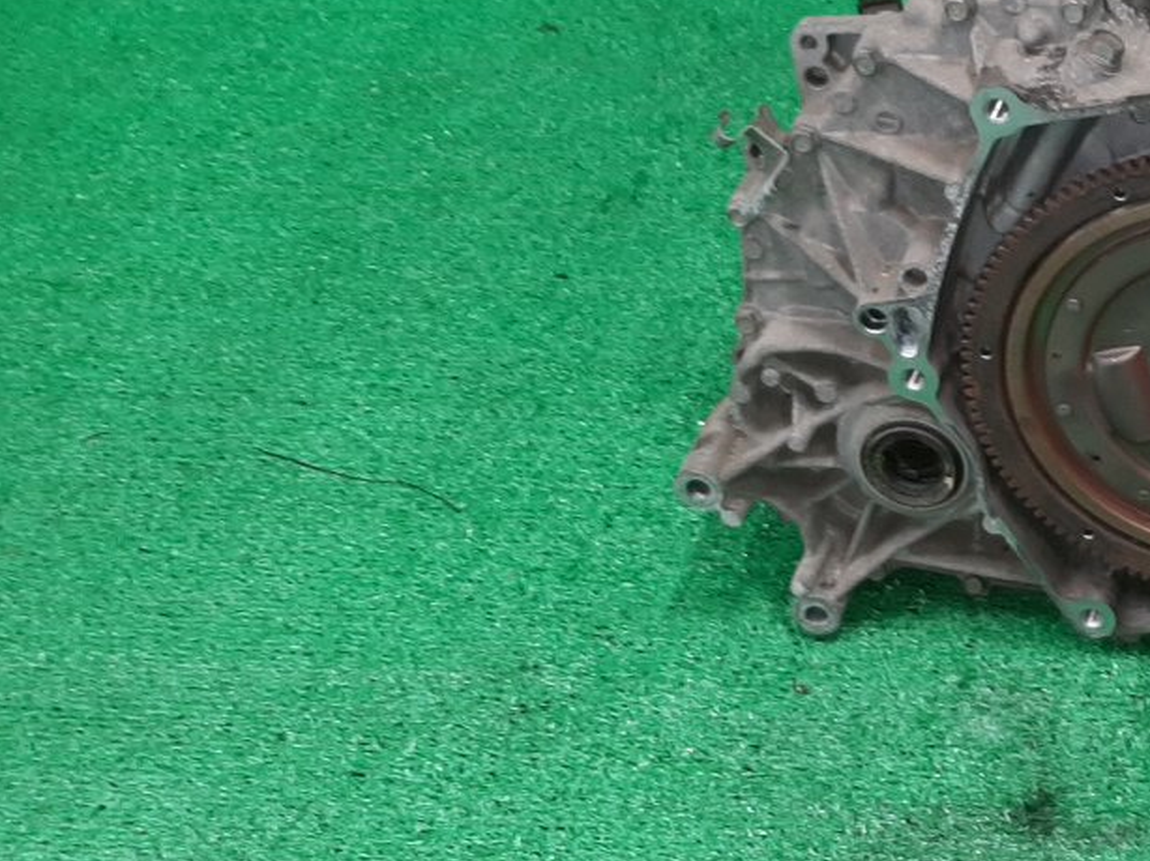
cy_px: 298
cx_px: 1137
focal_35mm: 61
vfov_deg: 23.9
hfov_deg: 29.7
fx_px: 2026
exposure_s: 1/50
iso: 120
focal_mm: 3.93
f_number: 1.7
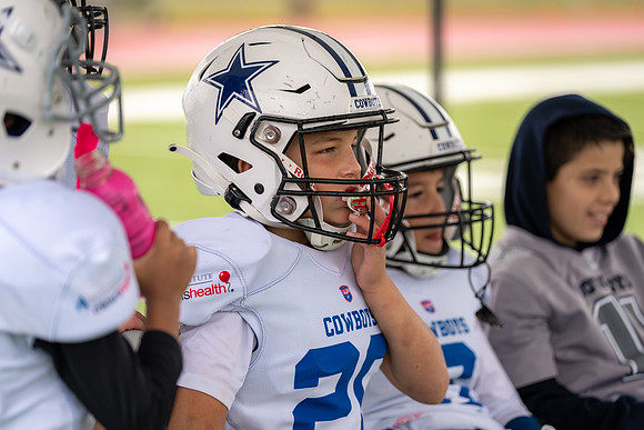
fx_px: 2648
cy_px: 215
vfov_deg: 9.3
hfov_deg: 13.9
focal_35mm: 148
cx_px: 322
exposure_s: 1/640
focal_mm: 148
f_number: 2.8
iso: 160
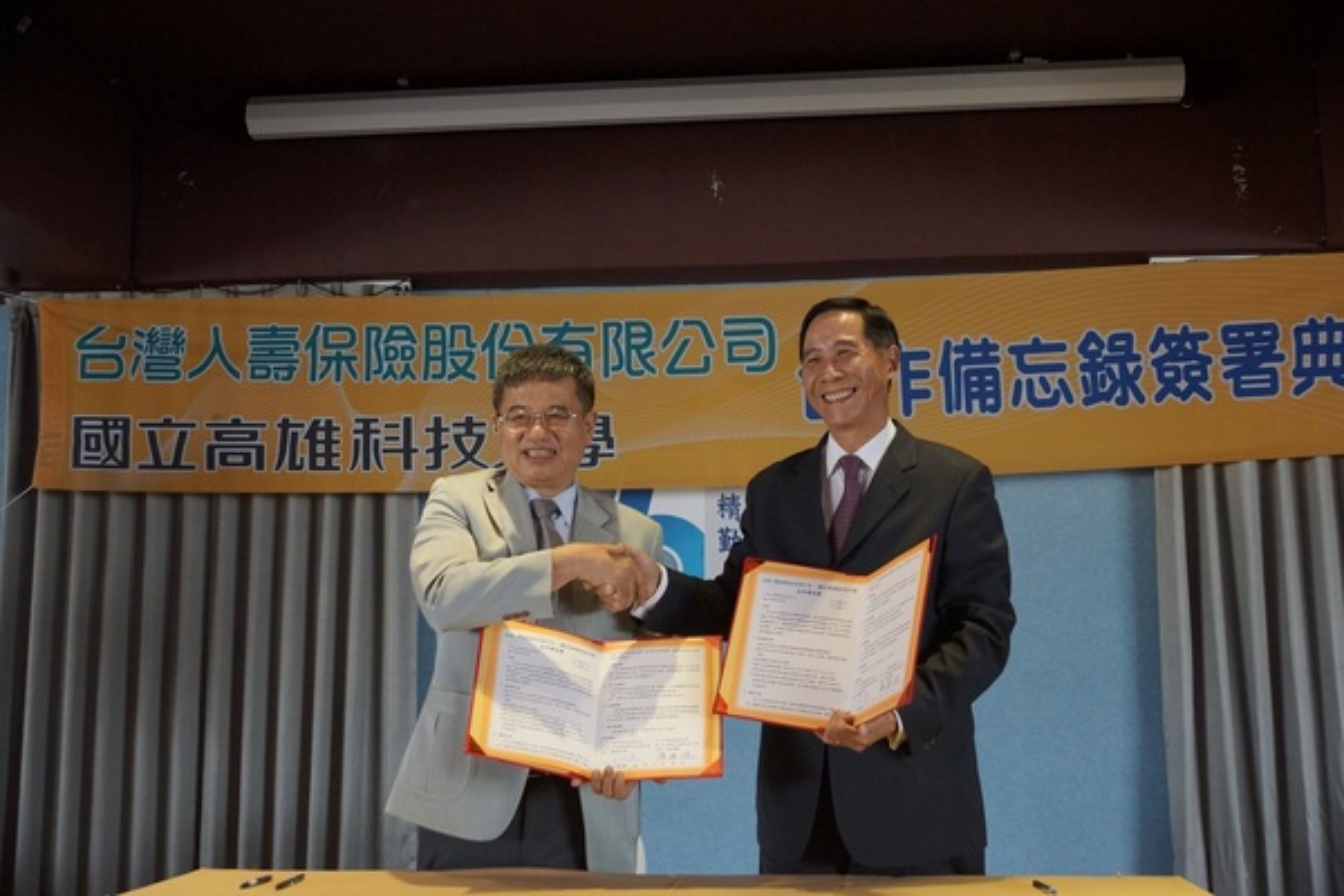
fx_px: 1568
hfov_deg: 46.4
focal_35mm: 42
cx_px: 672
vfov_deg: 31.9
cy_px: 448
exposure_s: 1/160
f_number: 4
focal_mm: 28
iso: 1000
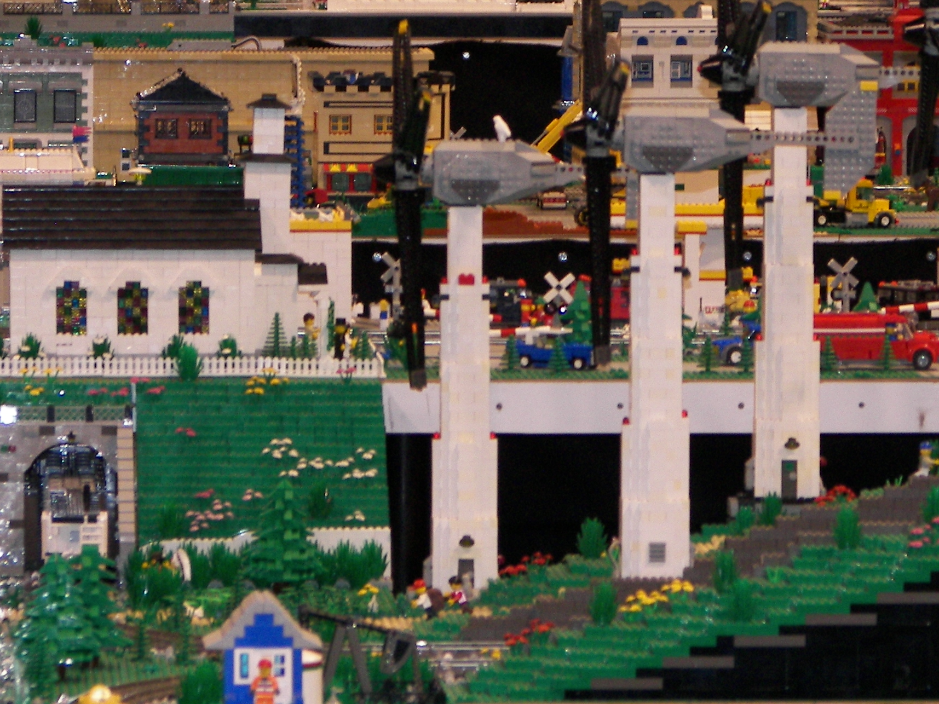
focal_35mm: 263
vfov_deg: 5.6
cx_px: 620
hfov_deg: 7.5
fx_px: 7134
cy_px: 205
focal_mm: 28.8
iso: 125
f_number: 3.6
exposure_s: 1/50
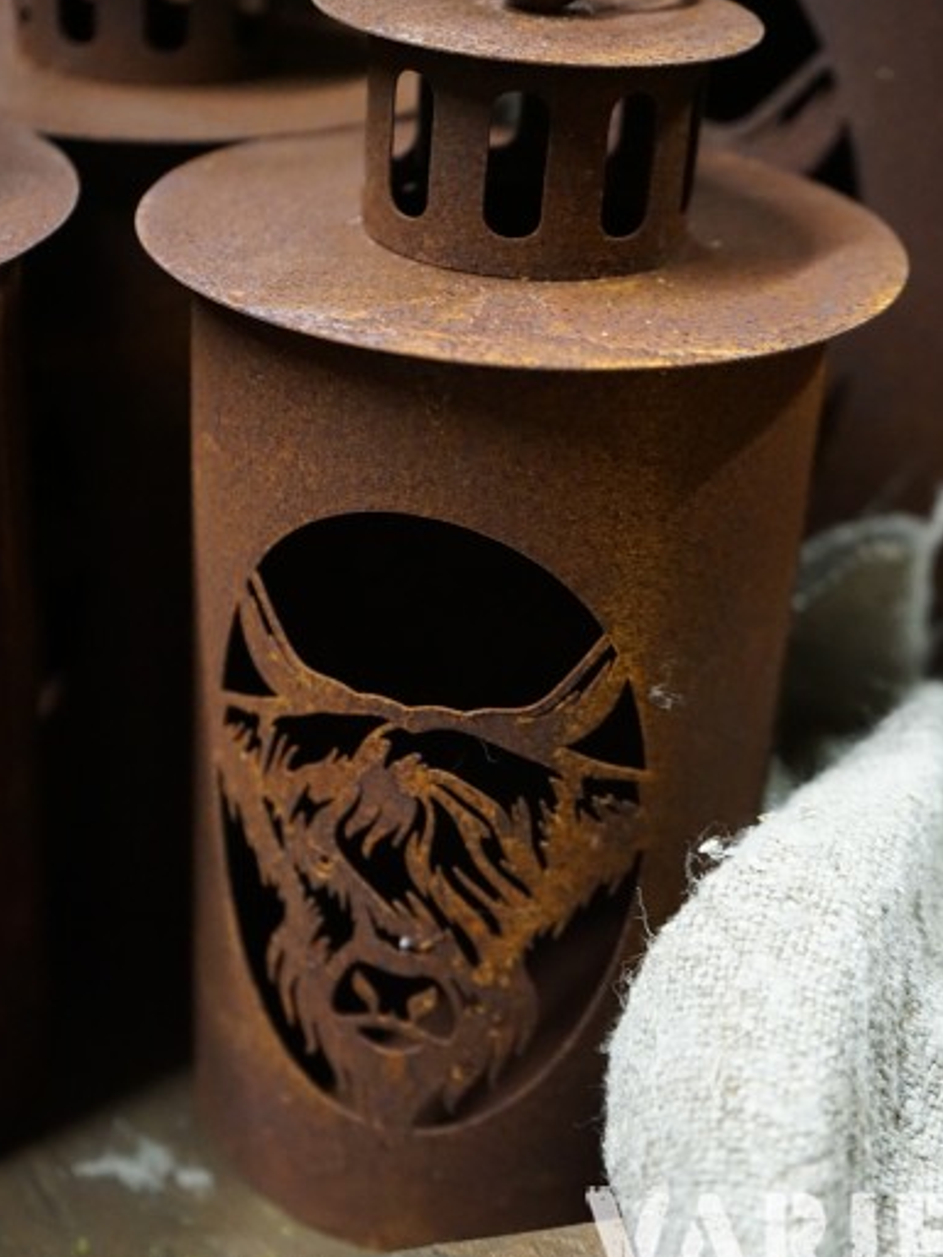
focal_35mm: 54
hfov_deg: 27.0
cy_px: 617
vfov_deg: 35.5
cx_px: 483
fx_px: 1961
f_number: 4.5
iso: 5000
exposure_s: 1/60
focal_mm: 48
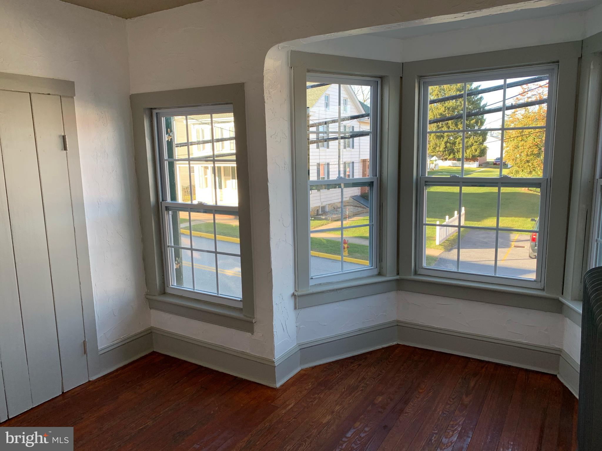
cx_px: 301
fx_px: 452
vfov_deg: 53.1
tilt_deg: -9.9
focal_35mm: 26
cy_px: 226
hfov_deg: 67.3
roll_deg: +1.8
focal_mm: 4.25
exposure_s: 1/121
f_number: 1.8
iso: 50
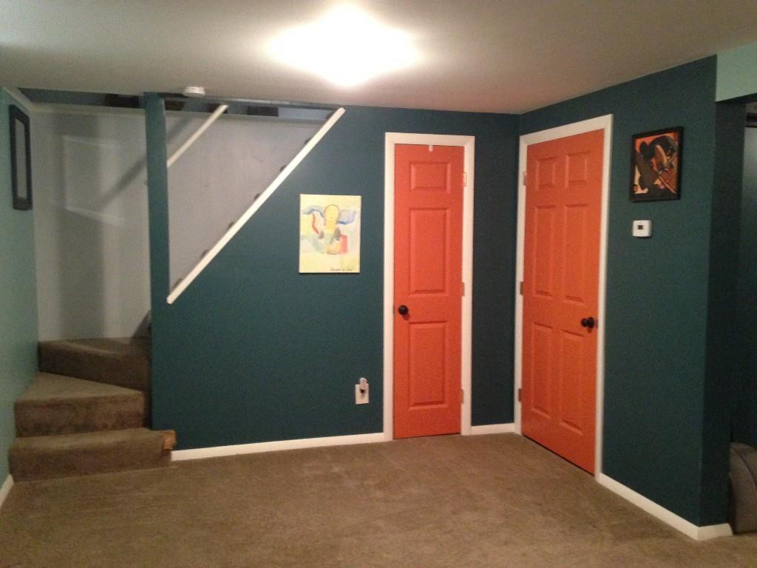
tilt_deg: -4.2
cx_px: 378
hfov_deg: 55.4
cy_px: 284
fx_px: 722
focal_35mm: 33
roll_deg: -0.9
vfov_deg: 42.9
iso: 640
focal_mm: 4.12
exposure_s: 1/15
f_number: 2.4
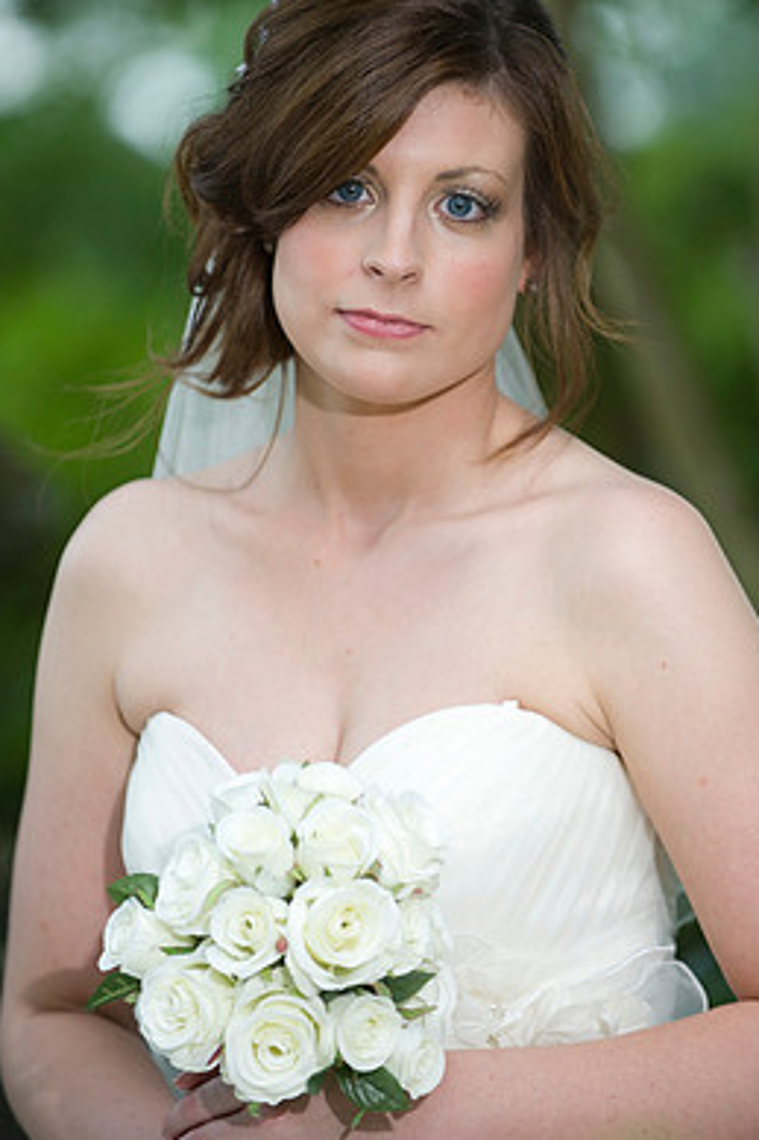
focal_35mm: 185
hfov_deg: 7.4
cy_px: 492
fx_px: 5855
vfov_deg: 11.1
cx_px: 385
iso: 500
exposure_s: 1/640
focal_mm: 160
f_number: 2.8
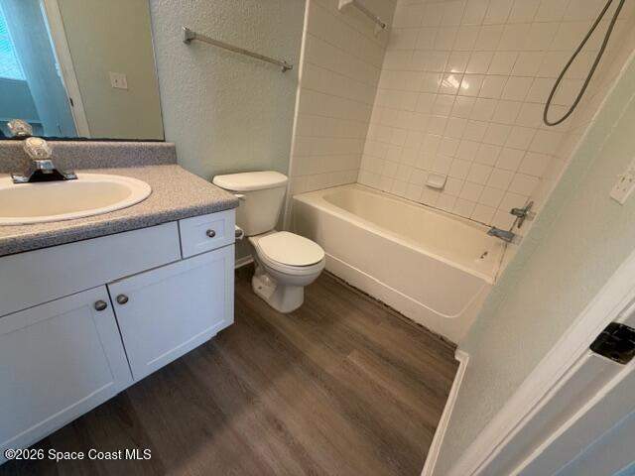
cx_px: 318
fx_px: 257
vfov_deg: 85.7
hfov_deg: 102.1
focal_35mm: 14
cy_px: 238
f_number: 2.2
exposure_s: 1/120
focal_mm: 2.22
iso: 250
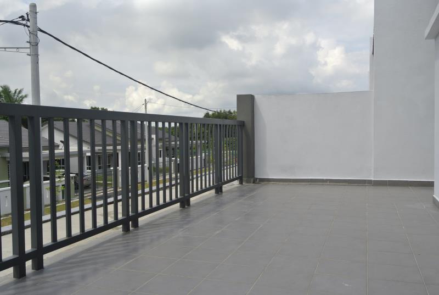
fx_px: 428
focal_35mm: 35
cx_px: 220
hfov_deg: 54.3
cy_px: 148
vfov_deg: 38.0
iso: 100
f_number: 5.6
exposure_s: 1/500
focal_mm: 13
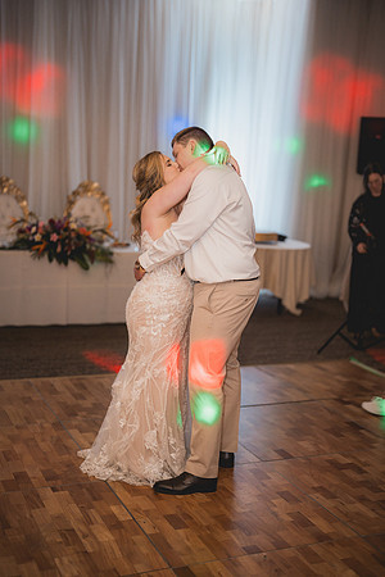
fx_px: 802
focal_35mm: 50
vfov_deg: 39.6
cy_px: 288
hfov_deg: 27.0
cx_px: 192
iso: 400
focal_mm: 50
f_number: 1.2
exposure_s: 1/160
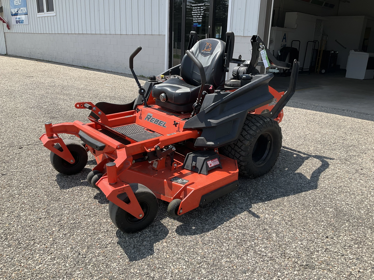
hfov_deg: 61.7
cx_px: 187
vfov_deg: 48.2
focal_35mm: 29
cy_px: 140
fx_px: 313
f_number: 1.8
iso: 25
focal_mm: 3
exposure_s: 1/1377
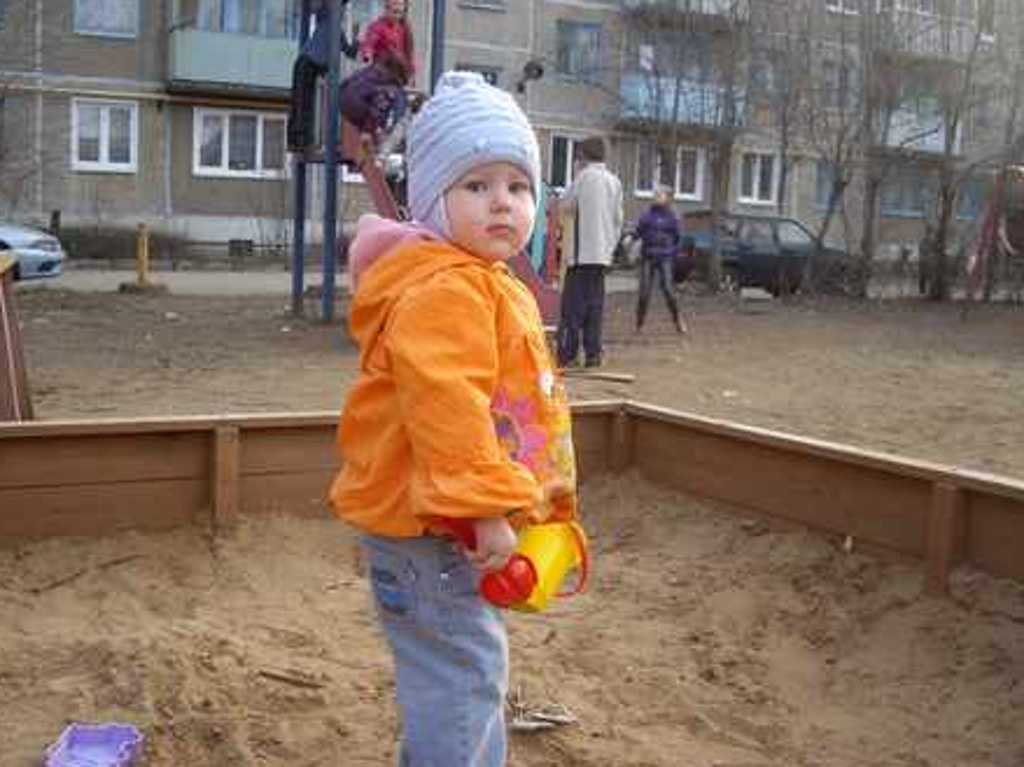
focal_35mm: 39
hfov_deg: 47.9
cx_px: 511
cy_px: 389
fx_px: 1153
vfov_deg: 36.8
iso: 100
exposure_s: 1/160
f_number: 2.8
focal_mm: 7.9
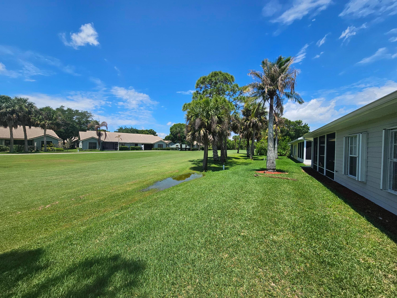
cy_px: 149
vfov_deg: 89.9
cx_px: 198
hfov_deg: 106.2
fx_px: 149
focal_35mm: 13
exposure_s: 1/3255
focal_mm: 2.2
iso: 50
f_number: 2.2
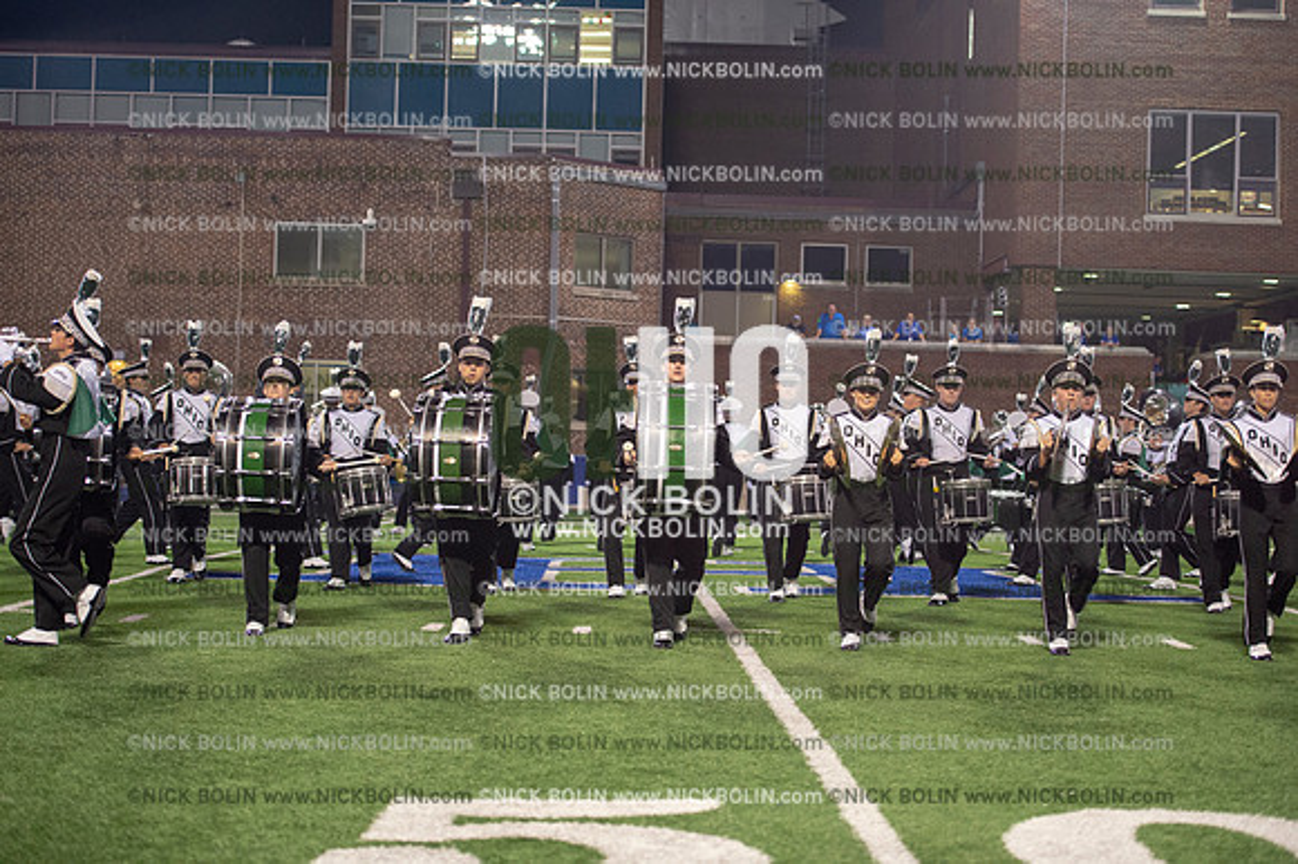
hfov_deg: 28.9
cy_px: 432
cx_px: 649
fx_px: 2522
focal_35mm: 70
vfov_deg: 19.4
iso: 4000
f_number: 2.8
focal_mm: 70
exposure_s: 1/320
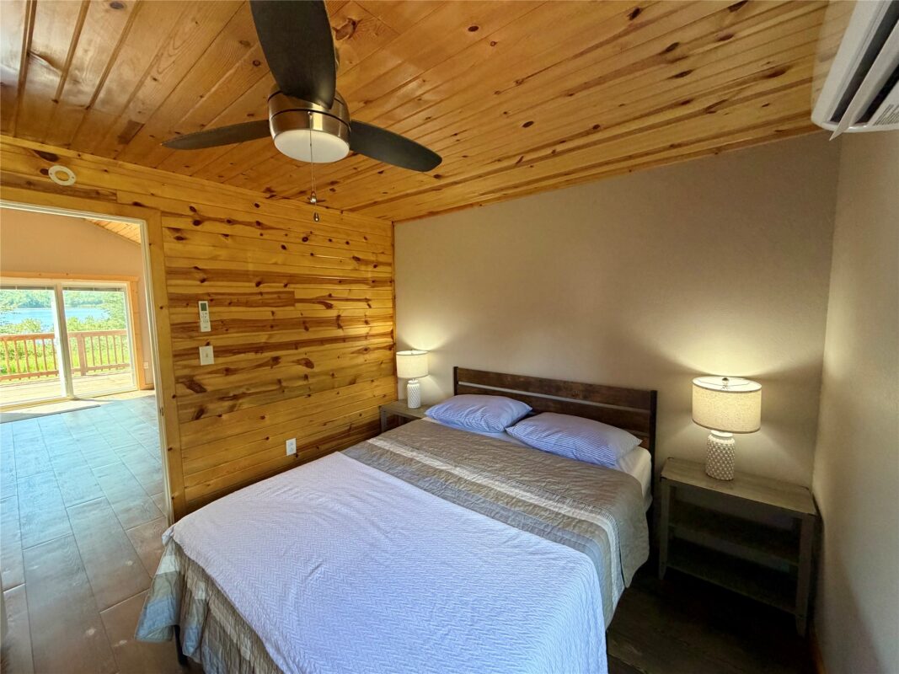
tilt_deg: -6.1
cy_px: 337
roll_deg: +1.0
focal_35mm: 14
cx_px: 450
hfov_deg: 102.1
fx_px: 364
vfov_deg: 85.7
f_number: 2.2
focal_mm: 2.22
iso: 320
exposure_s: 1/120
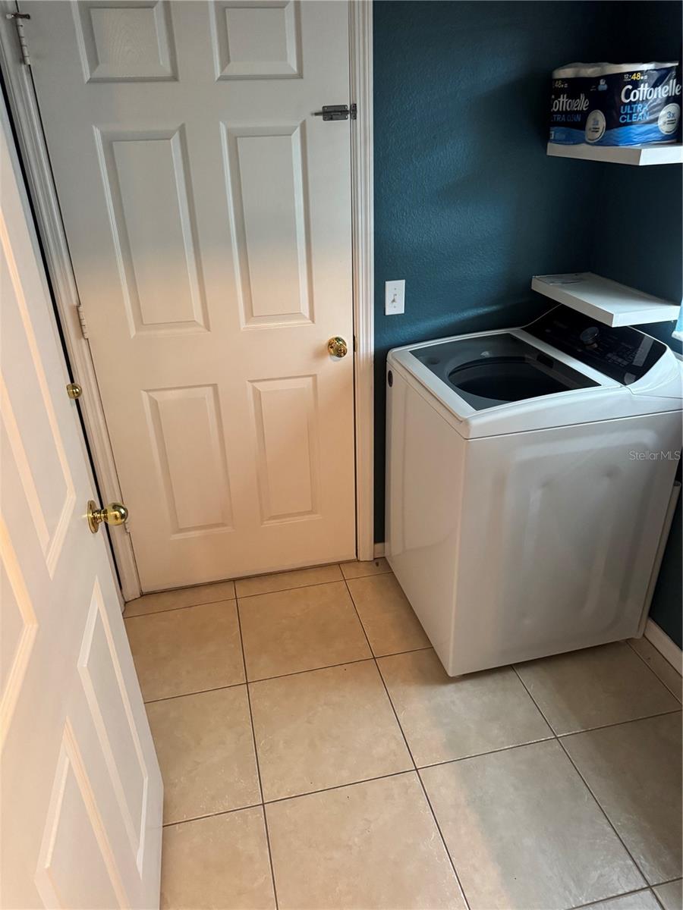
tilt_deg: -26.4
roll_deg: +2.9
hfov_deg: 56.8
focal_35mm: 24
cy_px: 455
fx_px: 631
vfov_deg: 71.6
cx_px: 342
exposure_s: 1/40
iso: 800
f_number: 1.78
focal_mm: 6.76
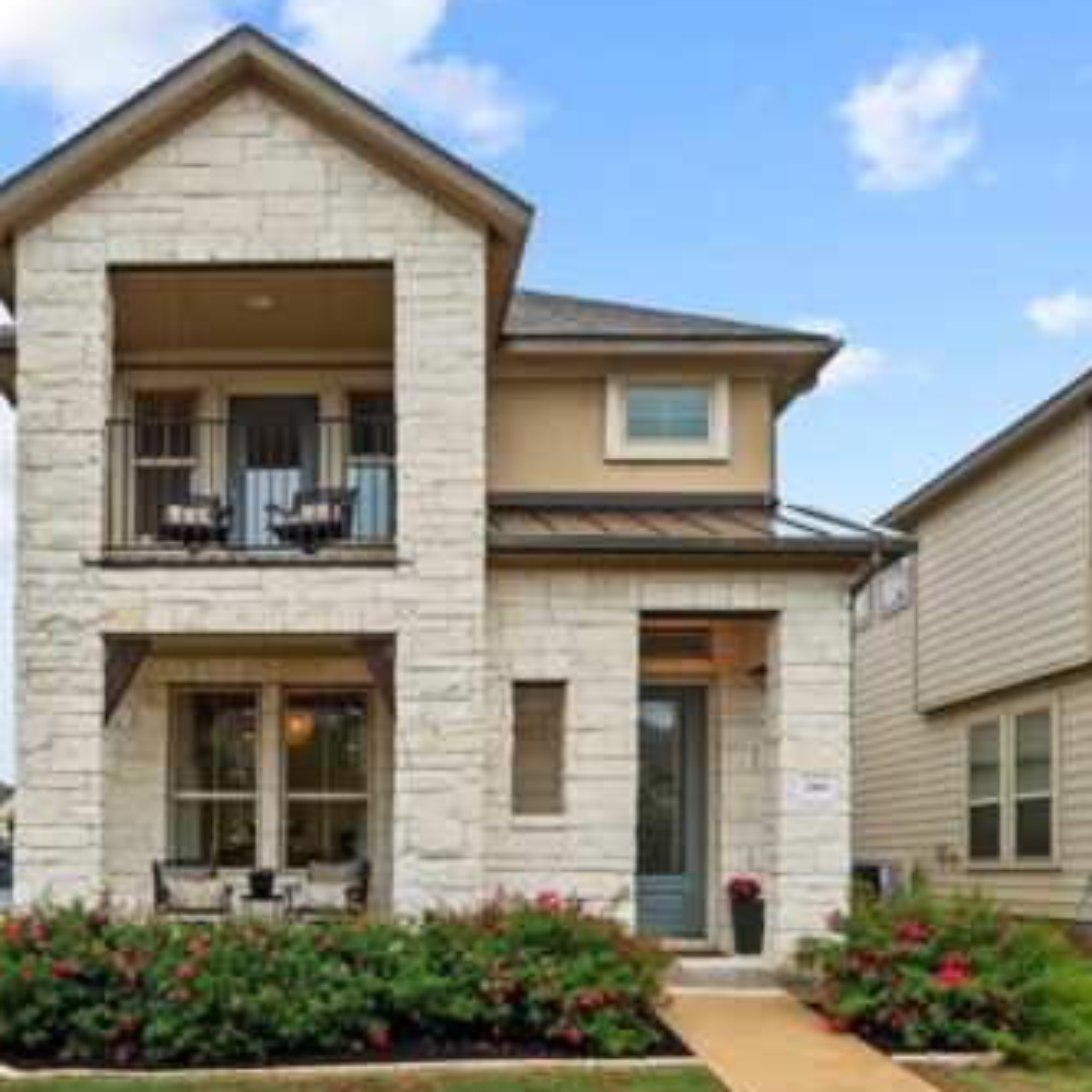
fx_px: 821
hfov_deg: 66.2
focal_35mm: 23
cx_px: 407
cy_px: 584
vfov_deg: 67.2
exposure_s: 1/8
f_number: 11
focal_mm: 10
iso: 250
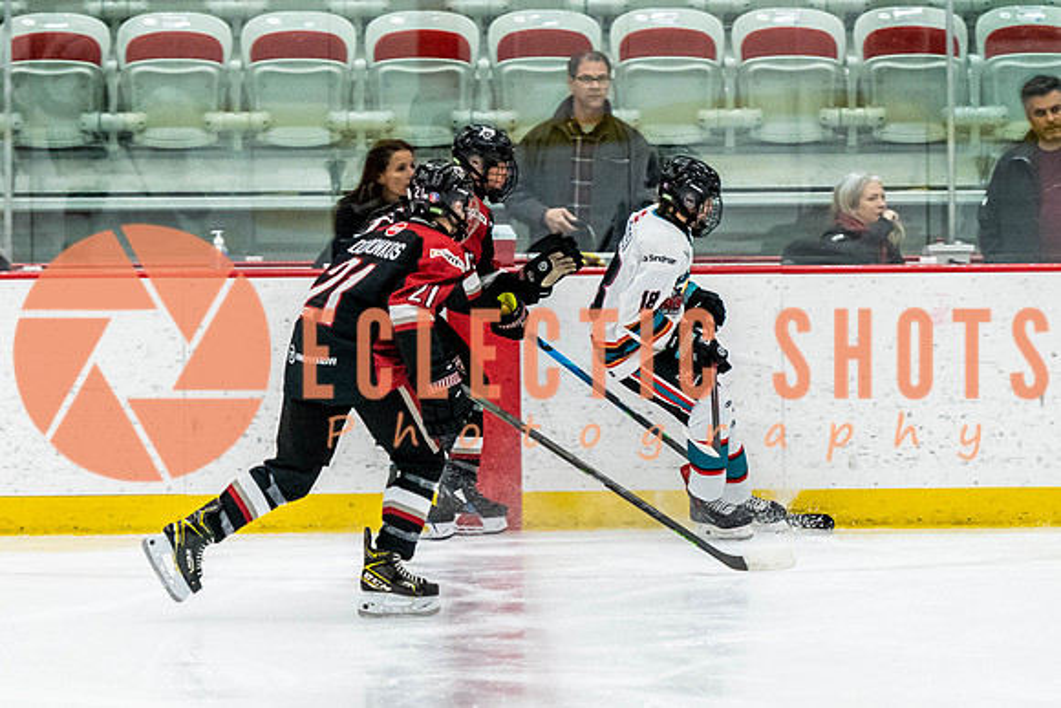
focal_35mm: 246
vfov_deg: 5.6
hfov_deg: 8.4
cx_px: 756
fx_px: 7259
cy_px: 472
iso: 2800
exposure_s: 1/640
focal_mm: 116
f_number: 2.8
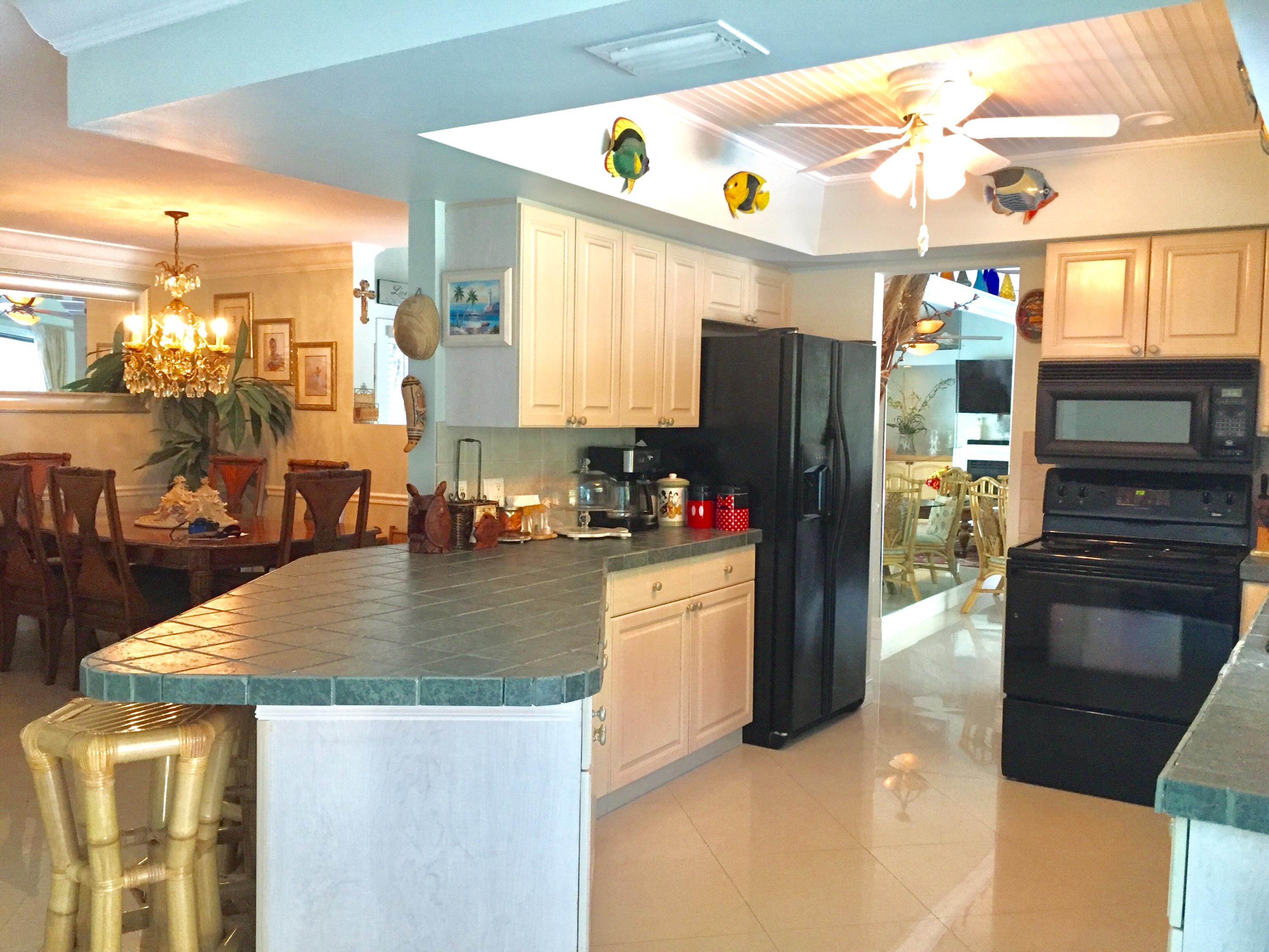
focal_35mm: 29
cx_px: 634
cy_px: 476
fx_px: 1063
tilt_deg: -3.2
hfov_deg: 61.7
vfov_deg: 48.2
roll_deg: -2.2
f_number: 2.2
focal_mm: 4.15
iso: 125
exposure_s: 1/30
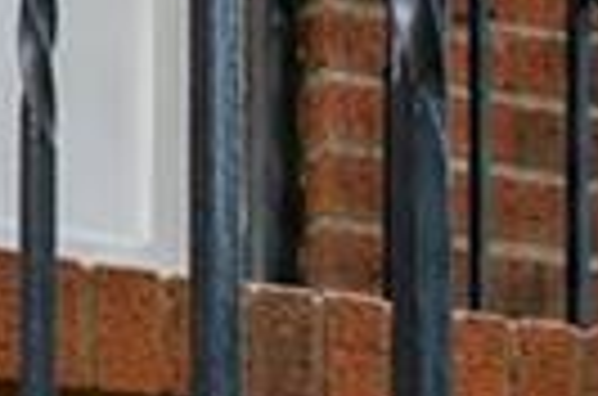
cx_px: -1259
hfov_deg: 10.2
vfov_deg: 8.0
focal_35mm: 139
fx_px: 2303
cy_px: 1314
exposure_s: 1/80
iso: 640
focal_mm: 12
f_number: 8
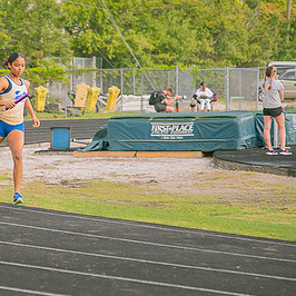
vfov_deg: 7.9
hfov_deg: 7.9
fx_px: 2148
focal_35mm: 222
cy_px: 136
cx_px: 22
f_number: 4
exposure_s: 1/200
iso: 200
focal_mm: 120
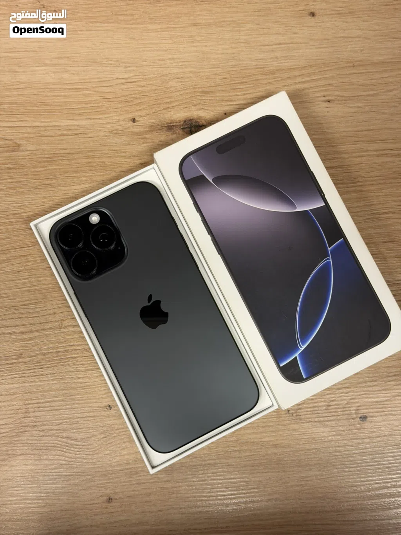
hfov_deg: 30.3
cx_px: 200
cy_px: 268
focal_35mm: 48
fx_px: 741
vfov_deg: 39.7
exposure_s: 1/50
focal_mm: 6.76
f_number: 1.78
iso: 160
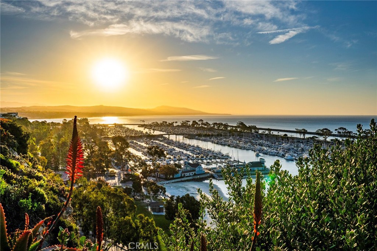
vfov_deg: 38.9
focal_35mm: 34
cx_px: 188
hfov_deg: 55.8
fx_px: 356
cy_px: 126
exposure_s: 1/500
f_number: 14
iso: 160
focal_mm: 23
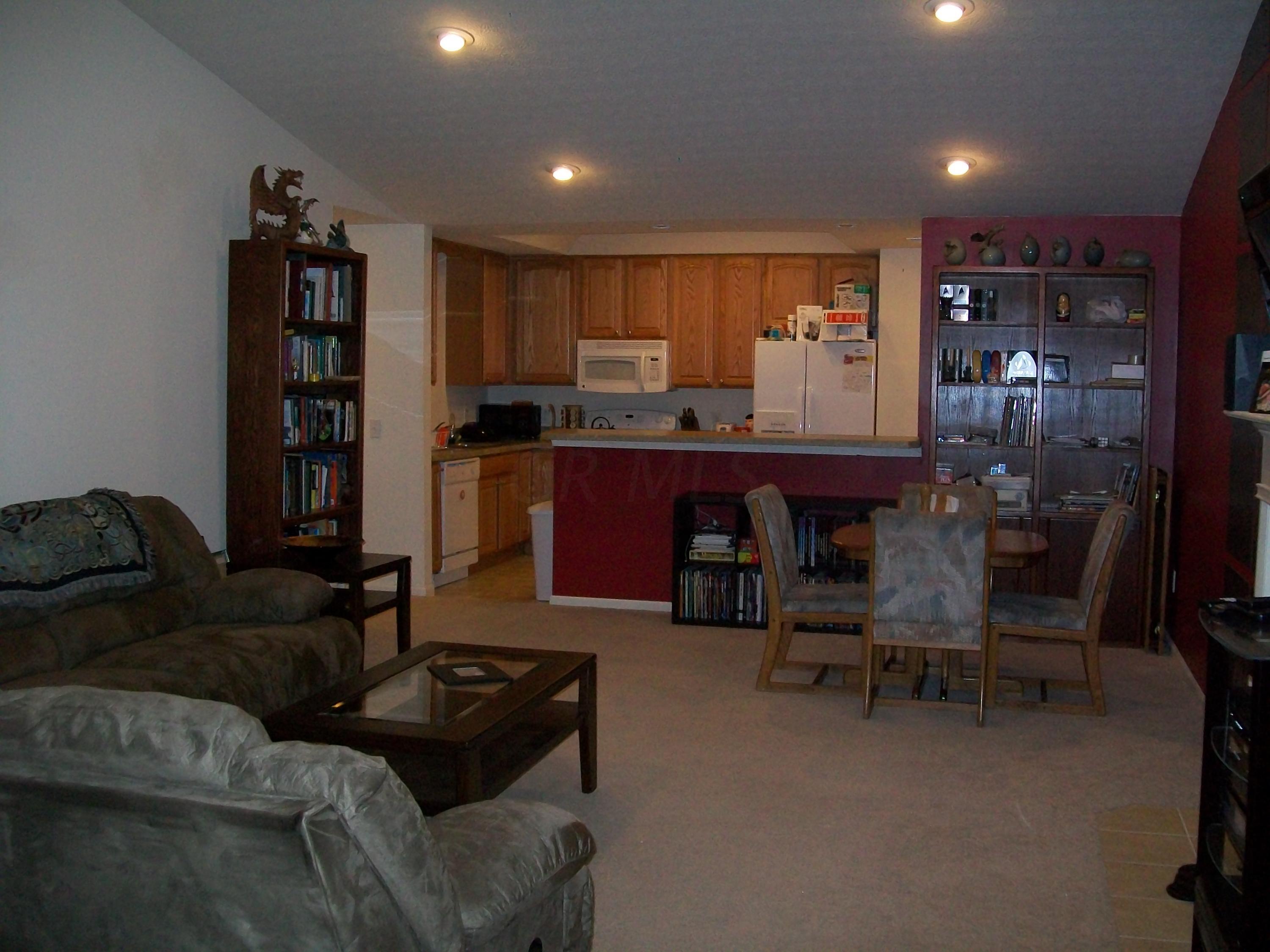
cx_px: 635
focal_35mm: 36
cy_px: 476
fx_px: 1321
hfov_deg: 51.4
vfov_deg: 39.7
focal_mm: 6
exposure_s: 1/60
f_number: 2.7
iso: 160
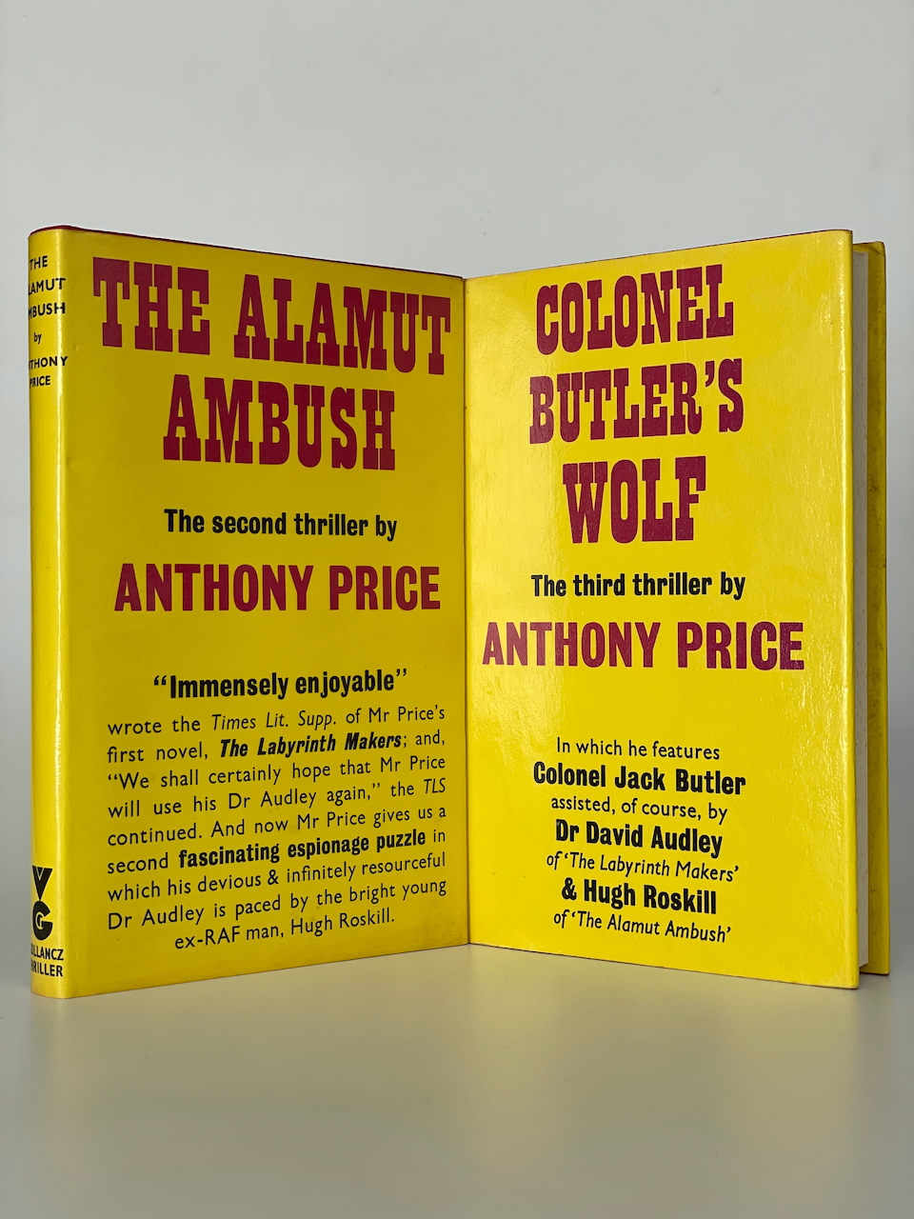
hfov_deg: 28.0
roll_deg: +0.1
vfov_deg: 36.8
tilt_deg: +0.1
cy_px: 610
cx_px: 457
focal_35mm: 52
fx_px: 1831
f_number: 2
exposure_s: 1/169
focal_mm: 6
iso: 25
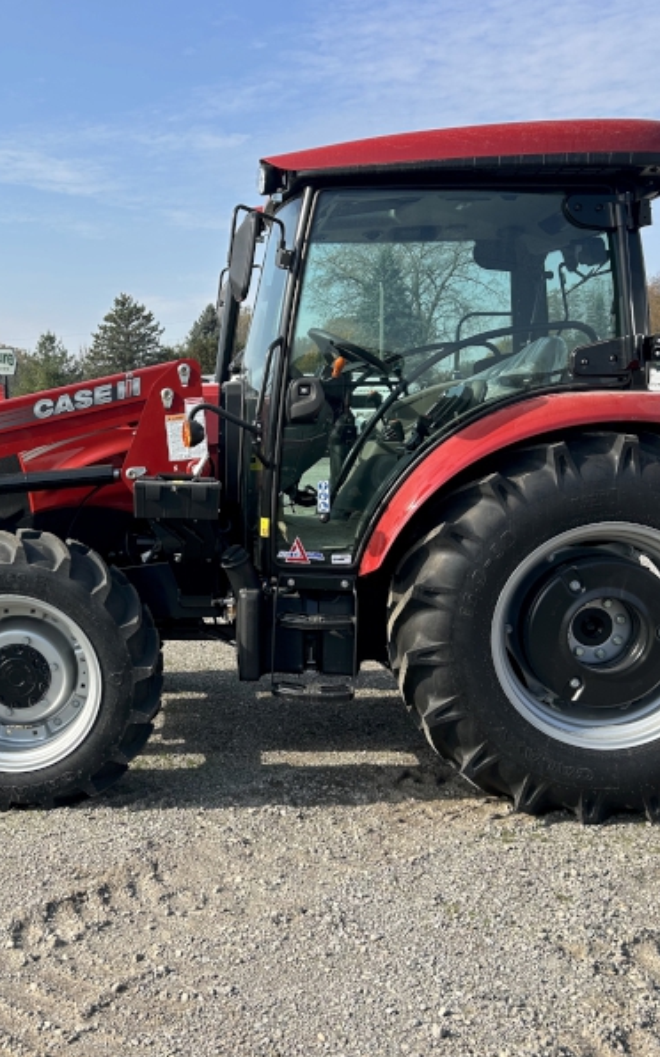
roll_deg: +1.1
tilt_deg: -6.8
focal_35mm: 37
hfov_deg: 33.7
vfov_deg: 52.8
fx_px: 1066
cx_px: 165
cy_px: 528
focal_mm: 5.7
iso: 50
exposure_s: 1/2457
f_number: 1.5
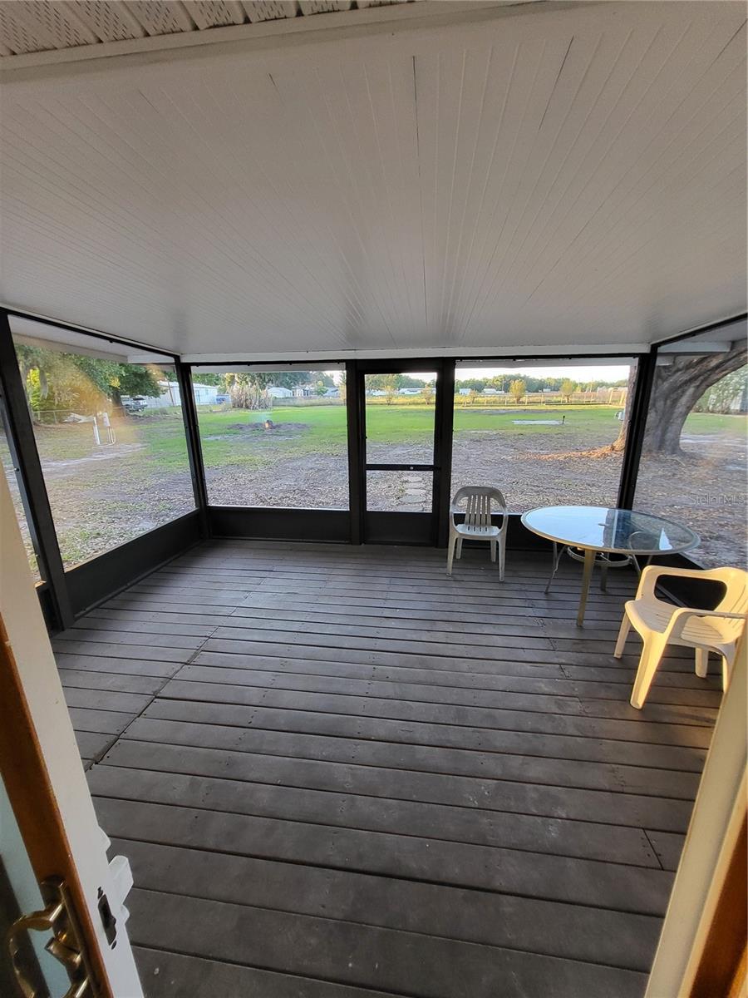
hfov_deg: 89.9
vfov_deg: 106.2
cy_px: 499
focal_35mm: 13
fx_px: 375
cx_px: 374
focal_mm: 1.74
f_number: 2.2
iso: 250
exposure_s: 1/60
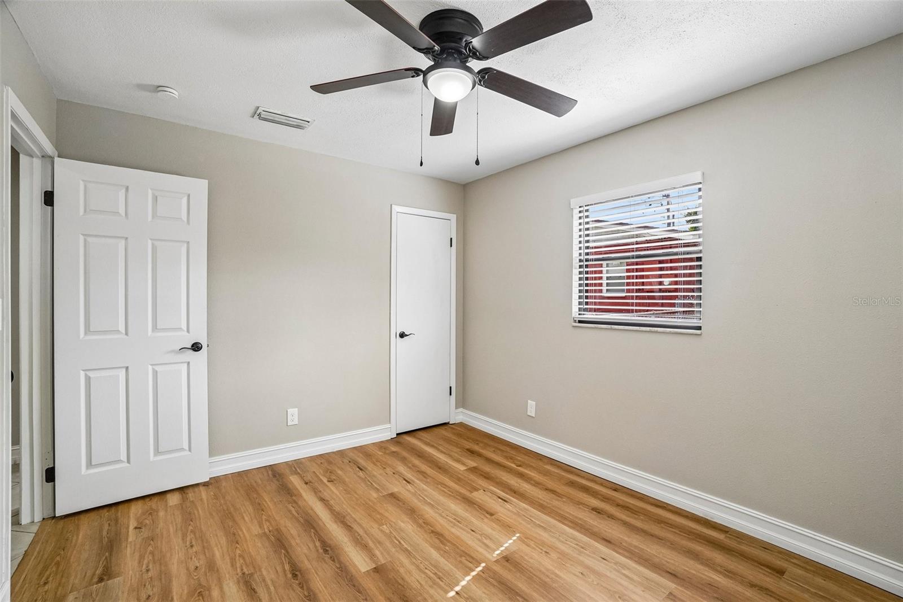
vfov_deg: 77.3
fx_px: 376
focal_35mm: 15
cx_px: 452
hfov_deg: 100.4
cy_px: 301
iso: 400
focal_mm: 10
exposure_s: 1/30
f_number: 8
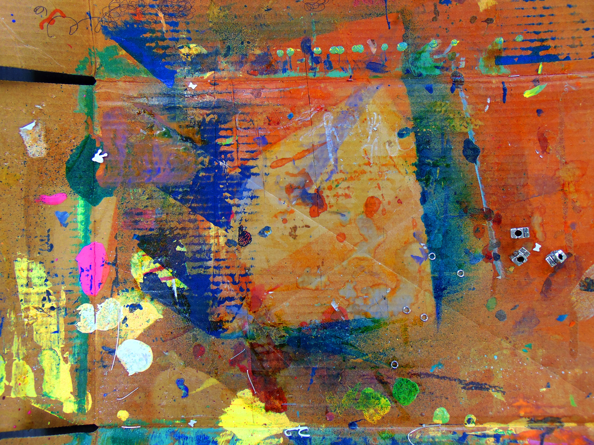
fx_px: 429
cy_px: 222
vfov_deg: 54.9
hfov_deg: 69.4
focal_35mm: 25
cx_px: 297
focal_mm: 4.5
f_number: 3
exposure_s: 1/30
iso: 100
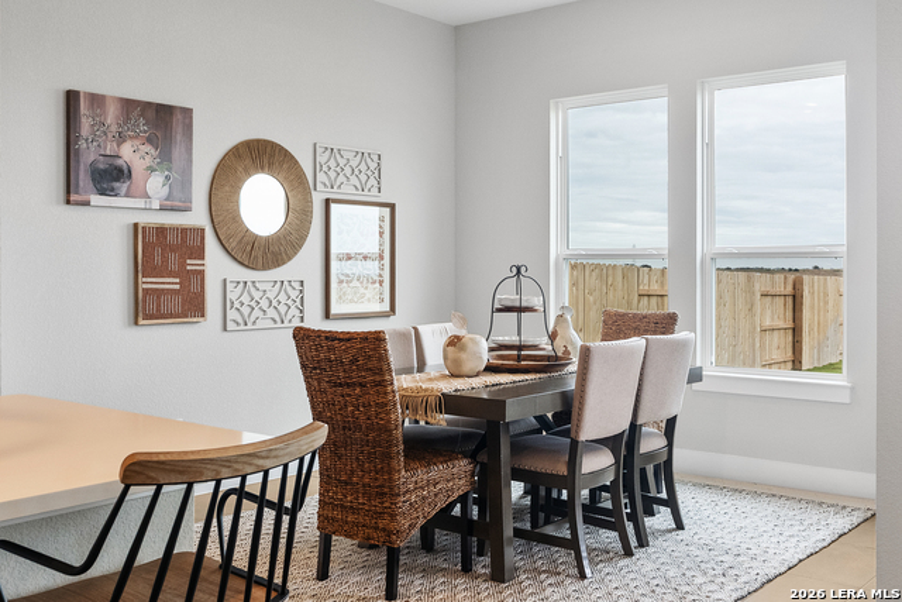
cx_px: 451
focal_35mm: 37
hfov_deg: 51.9
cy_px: 301
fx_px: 927
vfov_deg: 36.0
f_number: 8
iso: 1600
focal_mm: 25
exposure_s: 1/30
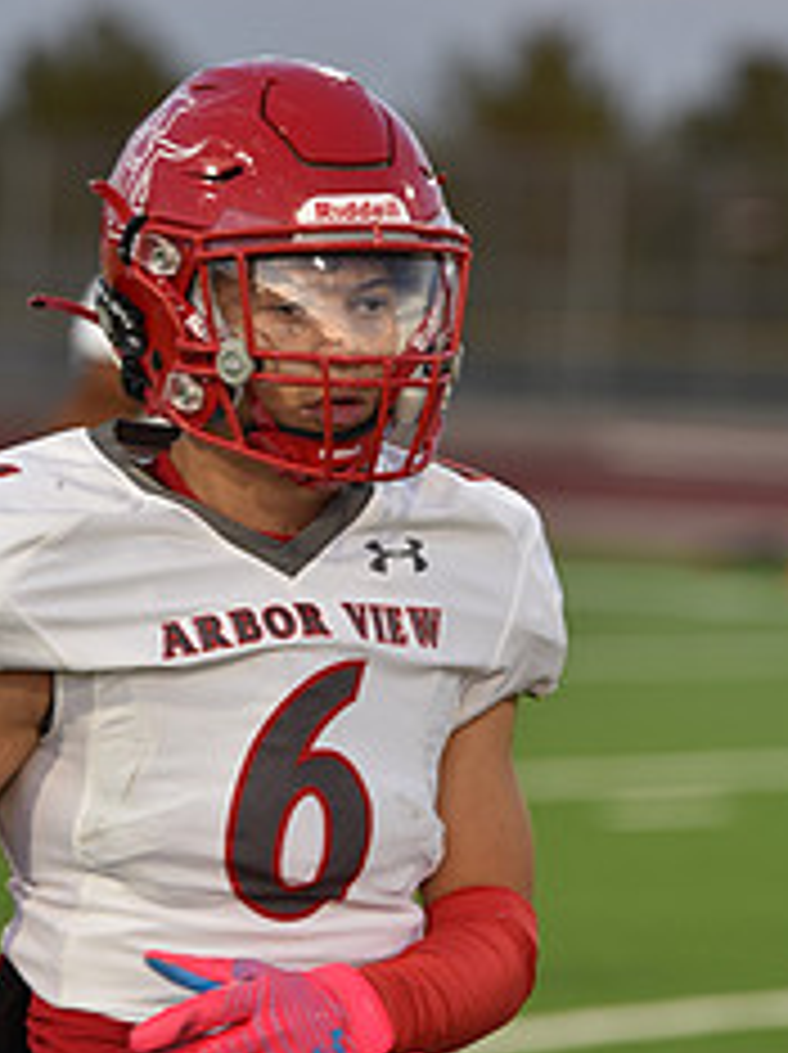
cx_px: 342
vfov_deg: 6.9
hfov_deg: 5.2
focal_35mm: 287
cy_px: 490
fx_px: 8727
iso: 320
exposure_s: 1/250
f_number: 2.8
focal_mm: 155
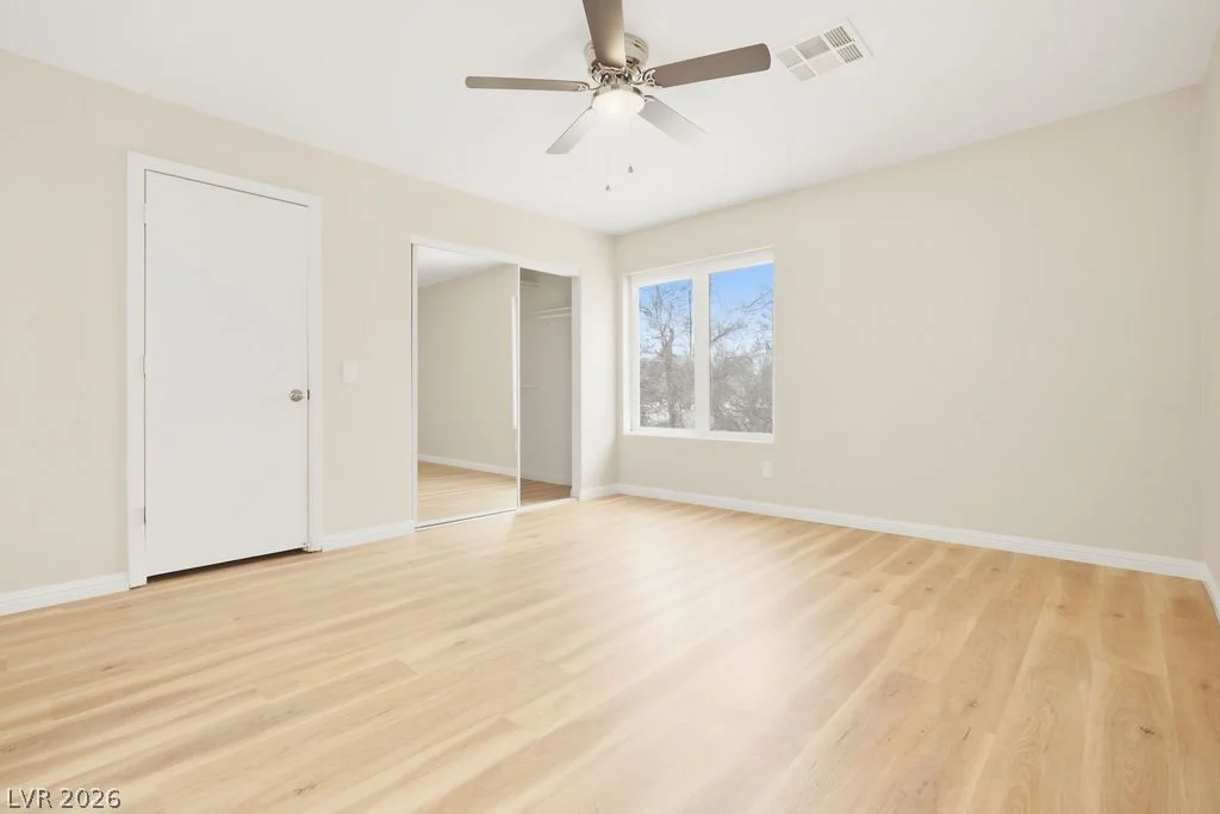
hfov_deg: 96.7
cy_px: 407
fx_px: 542
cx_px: 610
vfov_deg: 73.8
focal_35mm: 16
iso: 1250
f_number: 5
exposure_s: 1/25
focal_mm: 16
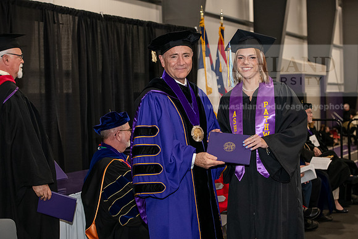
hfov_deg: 28.8
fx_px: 696
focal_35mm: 70
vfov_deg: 19.5
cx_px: 179
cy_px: 120
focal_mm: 70
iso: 2500
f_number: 5
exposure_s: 1/200
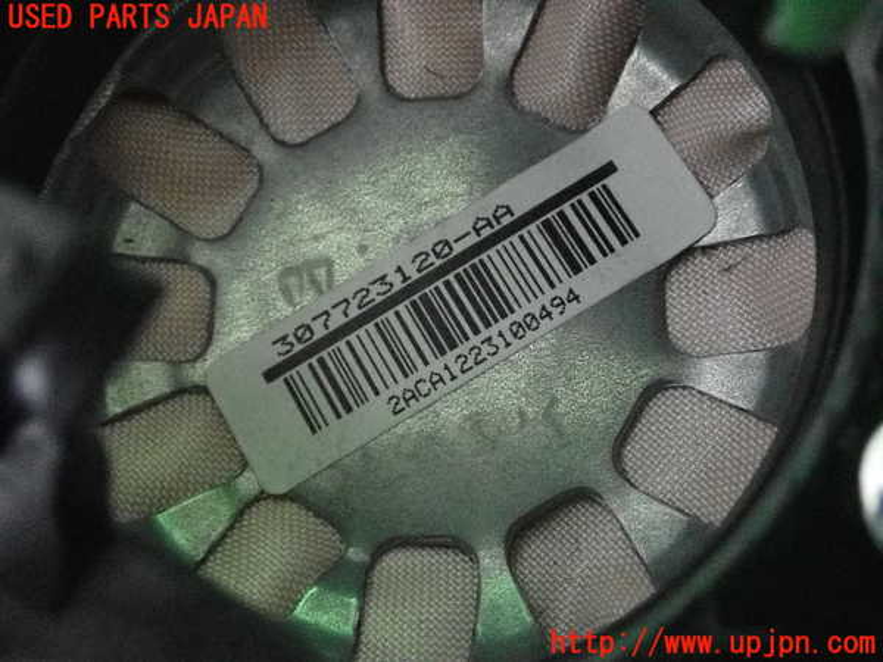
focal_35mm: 44
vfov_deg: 32.9
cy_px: 331
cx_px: 442
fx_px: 1122
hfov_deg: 42.9
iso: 6400
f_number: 2.9
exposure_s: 1/125
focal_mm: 7.84
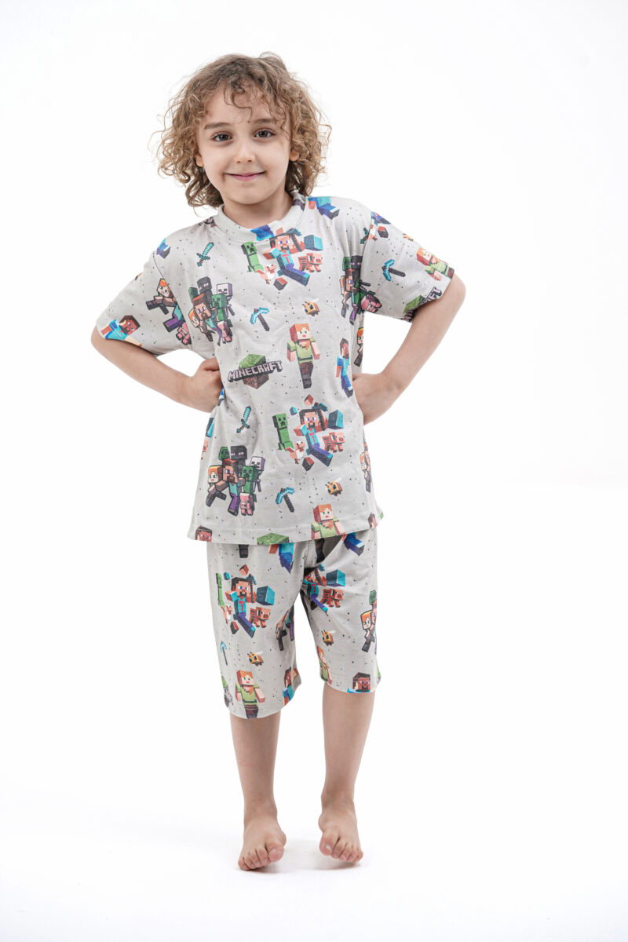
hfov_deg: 15.2
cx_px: 314
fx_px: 2355
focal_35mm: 90
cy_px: 471
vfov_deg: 22.6
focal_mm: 90
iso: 500
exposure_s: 1/200
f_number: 6.3
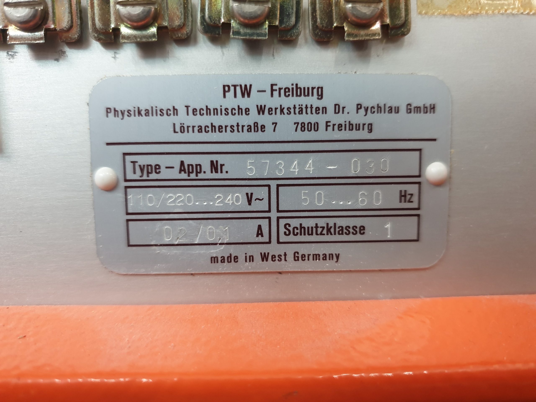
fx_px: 403
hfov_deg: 67.3
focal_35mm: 26
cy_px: 201
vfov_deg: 53.1
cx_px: 268
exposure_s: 1/50
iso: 250
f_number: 1.5
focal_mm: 4.3
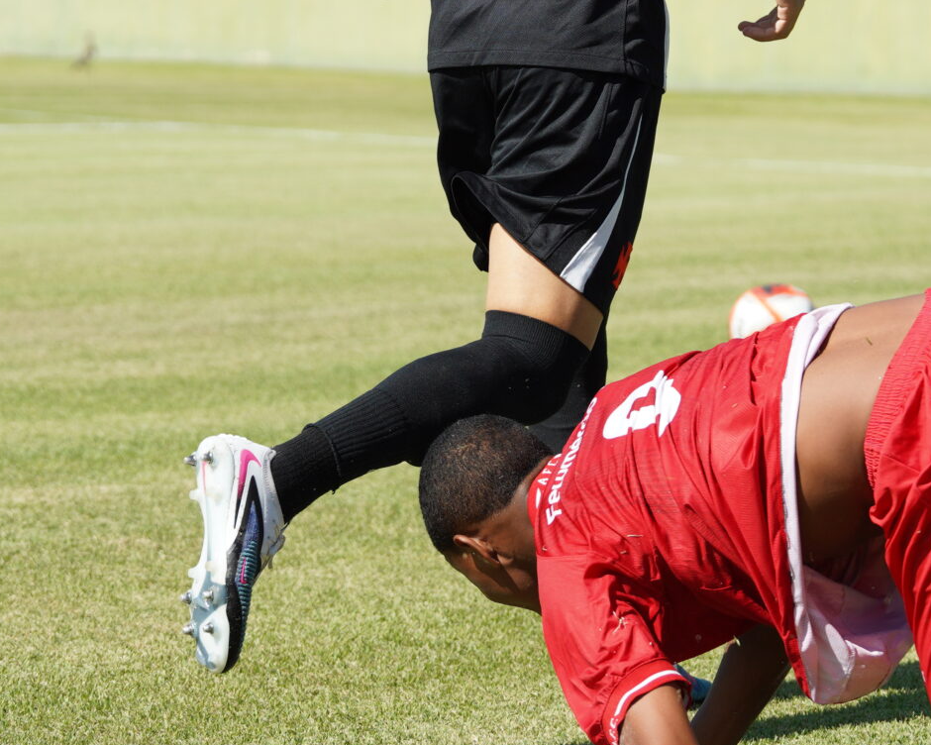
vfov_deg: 8.6
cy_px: 28
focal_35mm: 179
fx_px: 4932
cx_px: 475
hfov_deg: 10.8
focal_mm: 70
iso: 200
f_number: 3.5
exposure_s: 1/2000
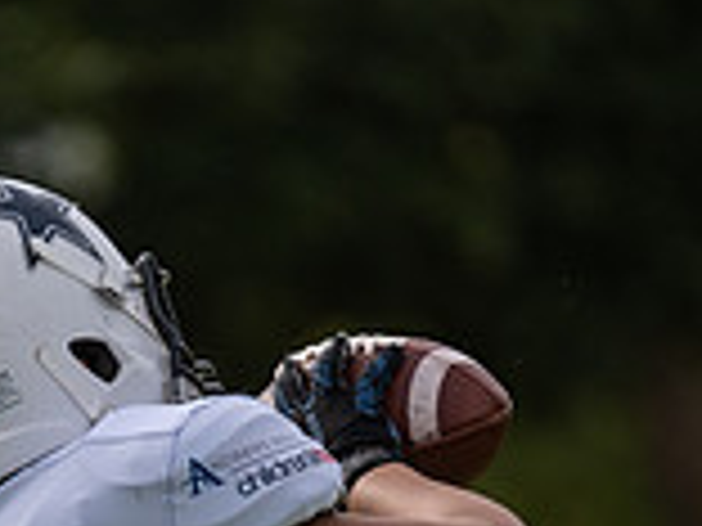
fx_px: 16670
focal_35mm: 822
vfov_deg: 1.8
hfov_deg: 2.4
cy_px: 787
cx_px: -80
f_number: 2.8
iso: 100
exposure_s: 1/2500
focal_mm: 197
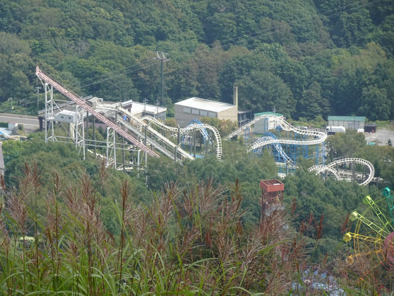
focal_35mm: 287
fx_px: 3267
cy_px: 148
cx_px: 197
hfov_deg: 6.9
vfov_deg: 5.2
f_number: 6.3
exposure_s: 1/250
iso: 125
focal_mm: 46.54
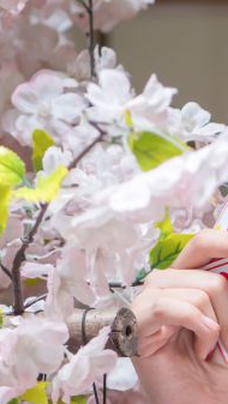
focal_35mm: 303
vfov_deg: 6.9
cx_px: 662
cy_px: 765
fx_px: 3251
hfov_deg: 3.9
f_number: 2.2
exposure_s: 1/125
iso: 100
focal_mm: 50
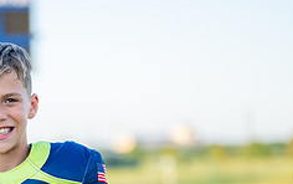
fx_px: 1191
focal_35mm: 149
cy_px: 190
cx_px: 15
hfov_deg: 13.9
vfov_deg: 8.8
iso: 160
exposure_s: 1/2500
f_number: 1.2
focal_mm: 50
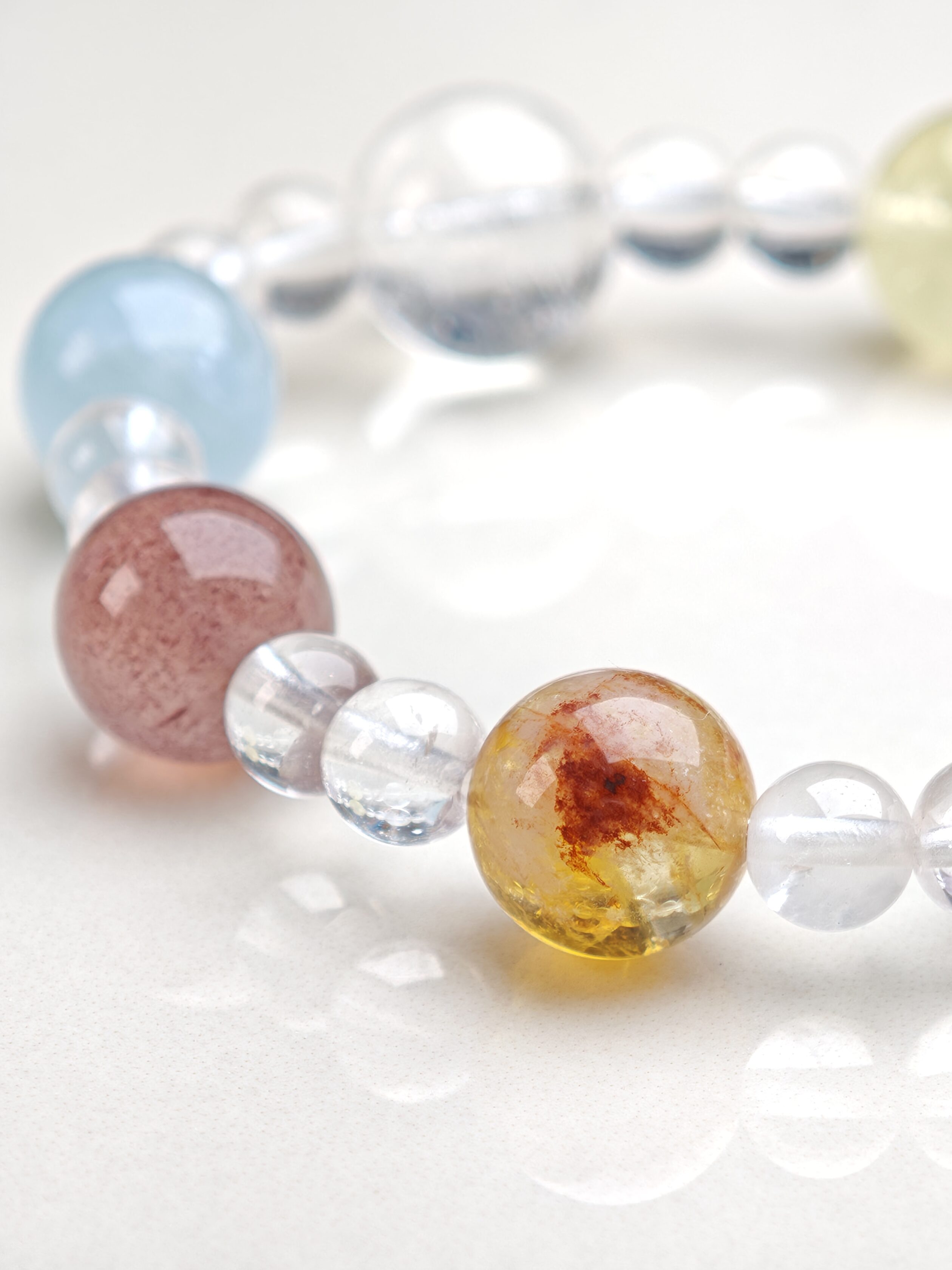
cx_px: 476
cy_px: 635
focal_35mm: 140
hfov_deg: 10.6
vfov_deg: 14.1
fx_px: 5134
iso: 50
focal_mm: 11.5
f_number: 1.8
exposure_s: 1/416
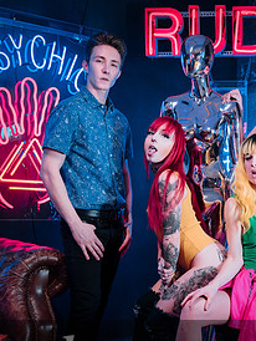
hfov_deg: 23.4
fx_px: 601
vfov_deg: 31.4
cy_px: 226
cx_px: 230
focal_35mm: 61
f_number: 4
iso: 400
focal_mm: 30
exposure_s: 1/60
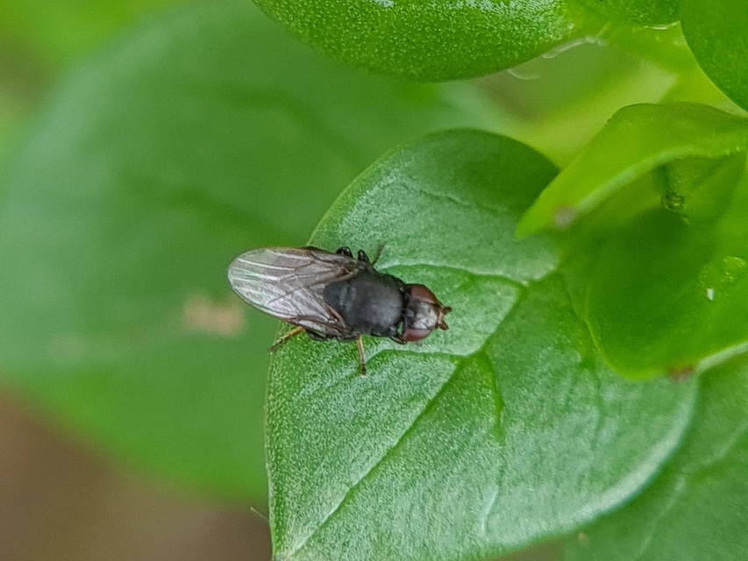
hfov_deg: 67.3
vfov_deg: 53.1
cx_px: 374
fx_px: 562
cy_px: 280
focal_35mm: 26
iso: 80
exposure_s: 1/50
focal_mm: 5.4
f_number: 1.8
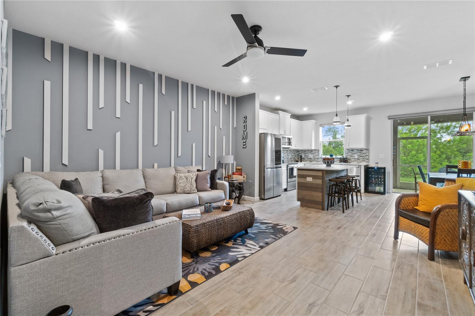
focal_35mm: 15
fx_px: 198
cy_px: 158
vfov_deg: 77.3
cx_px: 238
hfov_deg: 100.4
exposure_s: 1.6
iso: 400
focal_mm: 10
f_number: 11
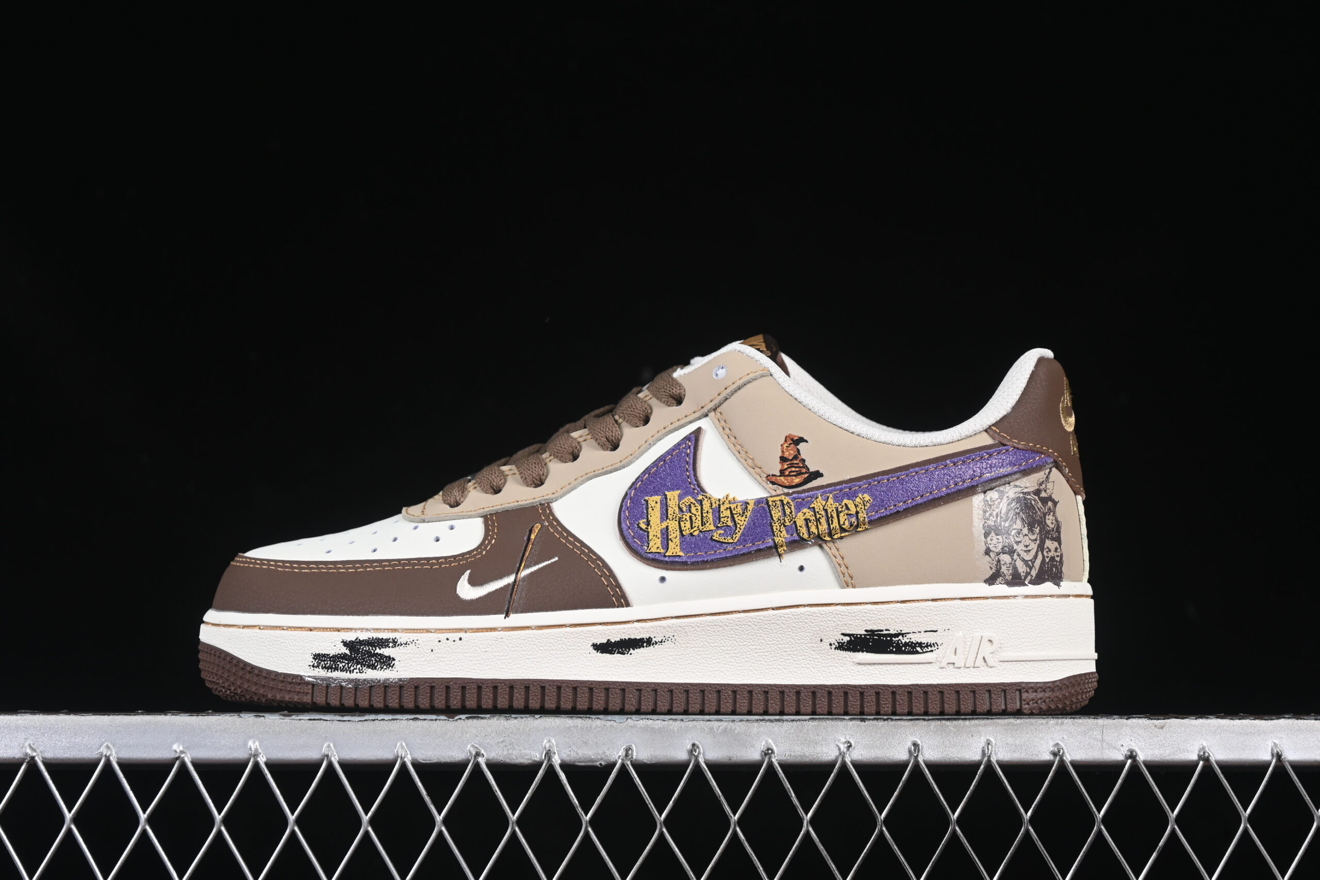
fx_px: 2750
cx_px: 660
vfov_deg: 18.2
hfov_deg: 27.0
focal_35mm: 75
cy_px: 440
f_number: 7.1
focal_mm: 50
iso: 160
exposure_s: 1/80
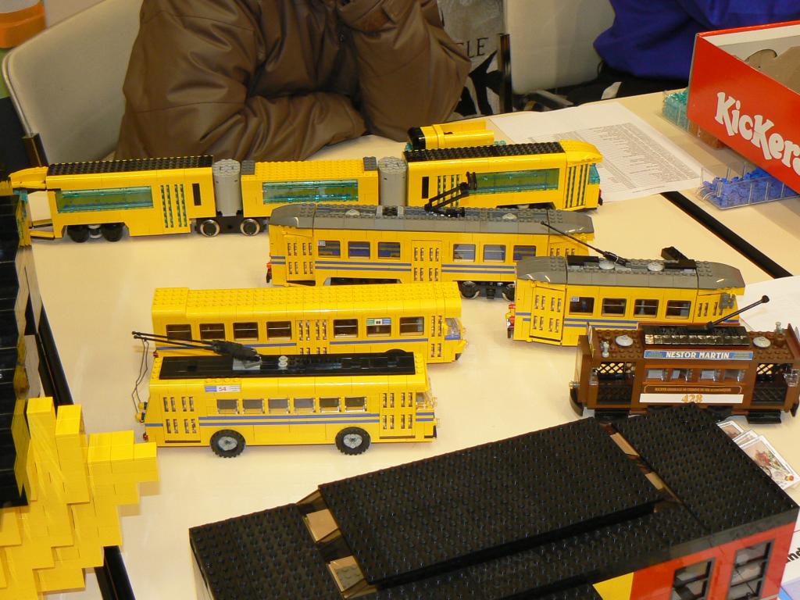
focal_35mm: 52
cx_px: 400
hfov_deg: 36.8
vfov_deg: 28.0
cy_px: 300
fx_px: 1202
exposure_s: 1/13
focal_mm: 7.1
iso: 100
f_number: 2.8
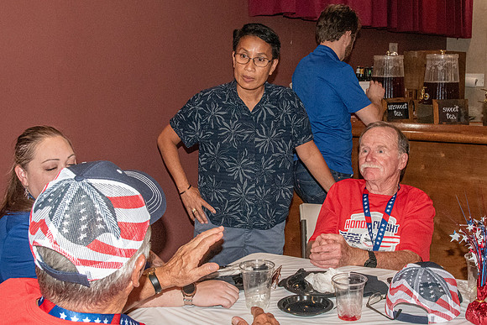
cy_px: 163
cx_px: 251
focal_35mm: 46
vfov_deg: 29.0
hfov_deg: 42.3
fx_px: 629
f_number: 13
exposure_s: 1/60
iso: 6400
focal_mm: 31
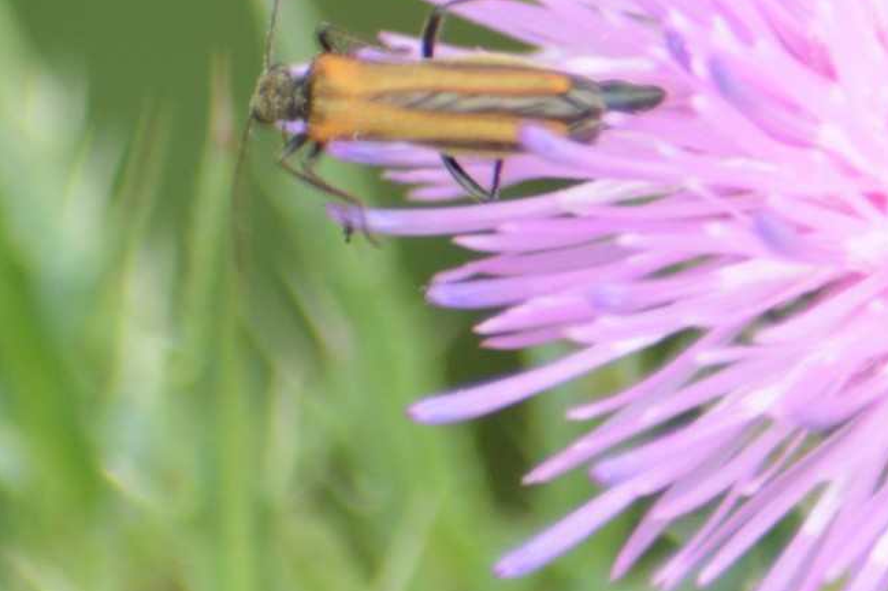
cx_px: 457
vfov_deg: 2.1
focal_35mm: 666
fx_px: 16419
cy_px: 185
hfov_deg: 3.1
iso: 320
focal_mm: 300
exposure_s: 1/125
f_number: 8
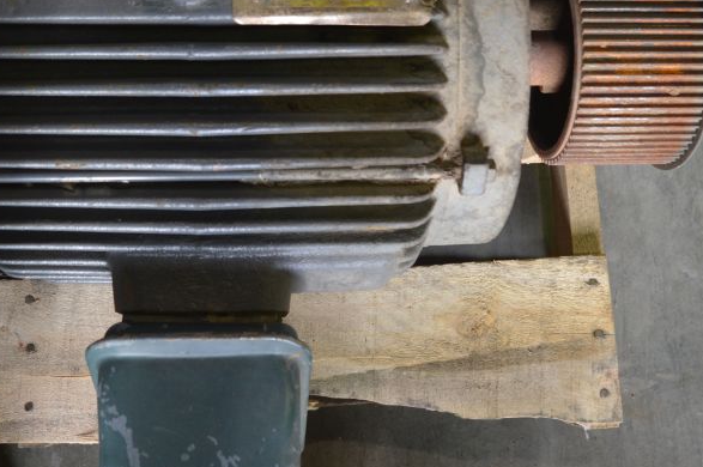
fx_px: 897
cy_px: 145
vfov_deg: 28.9
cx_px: 256
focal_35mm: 46
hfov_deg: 42.4
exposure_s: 1/50
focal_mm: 18
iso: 400
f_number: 3.5
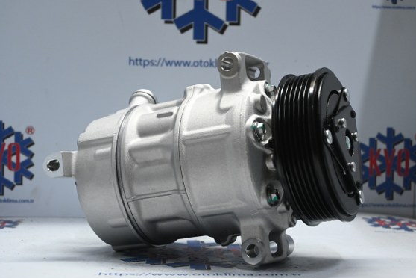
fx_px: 820
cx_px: 206
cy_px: 138
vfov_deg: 19.2
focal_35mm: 71
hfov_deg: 28.5
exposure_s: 1/80
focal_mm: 44
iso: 1800
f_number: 6
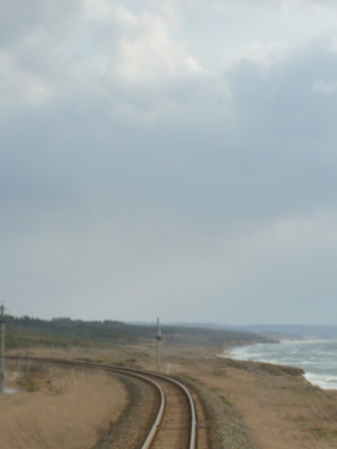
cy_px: 333
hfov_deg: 11.7
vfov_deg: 15.6
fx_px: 1636
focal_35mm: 126
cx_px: 320
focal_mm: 10.4
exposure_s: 1/250
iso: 125
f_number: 5.6
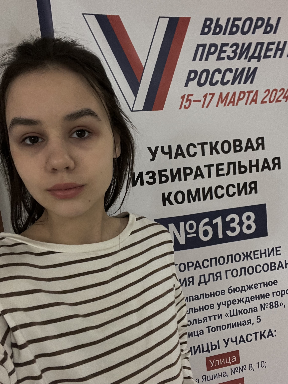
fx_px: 333
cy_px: 192
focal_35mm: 30
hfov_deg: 46.8
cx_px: 144
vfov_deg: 60.0
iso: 320
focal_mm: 2.71
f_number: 2.2
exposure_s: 1/33
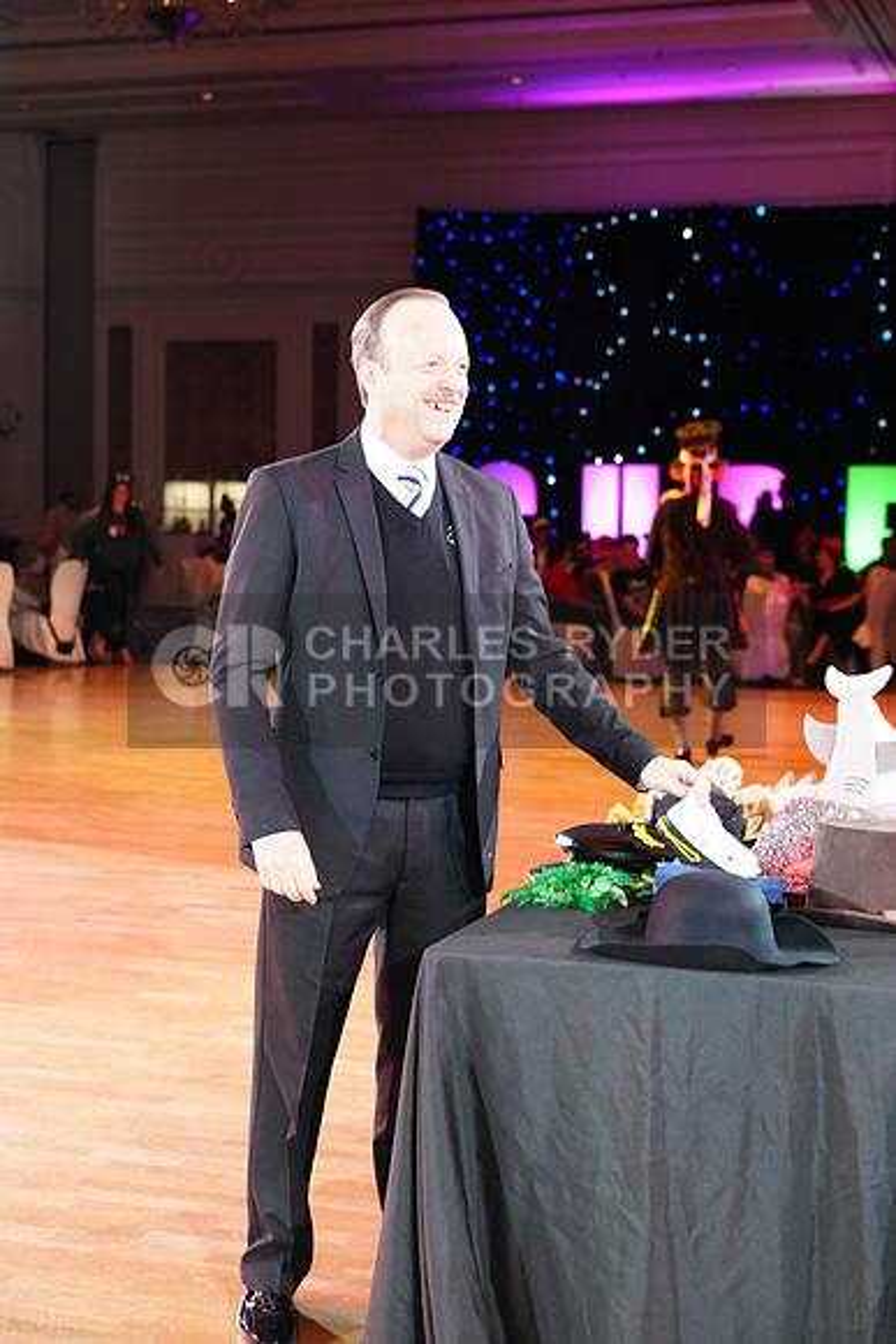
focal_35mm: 54
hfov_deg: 25.1
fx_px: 2015
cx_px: 448
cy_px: 672
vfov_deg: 36.9
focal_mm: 54
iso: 2500
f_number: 4
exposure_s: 1/250
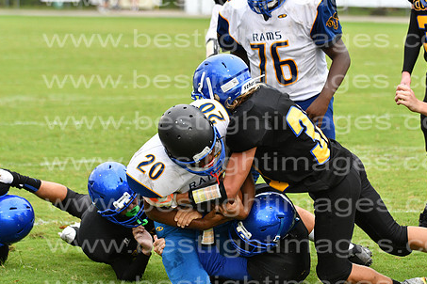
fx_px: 3190
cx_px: 259
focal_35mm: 269
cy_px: 143
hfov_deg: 7.7
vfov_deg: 5.1
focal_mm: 140
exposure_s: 1/1600
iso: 800
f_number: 3.5
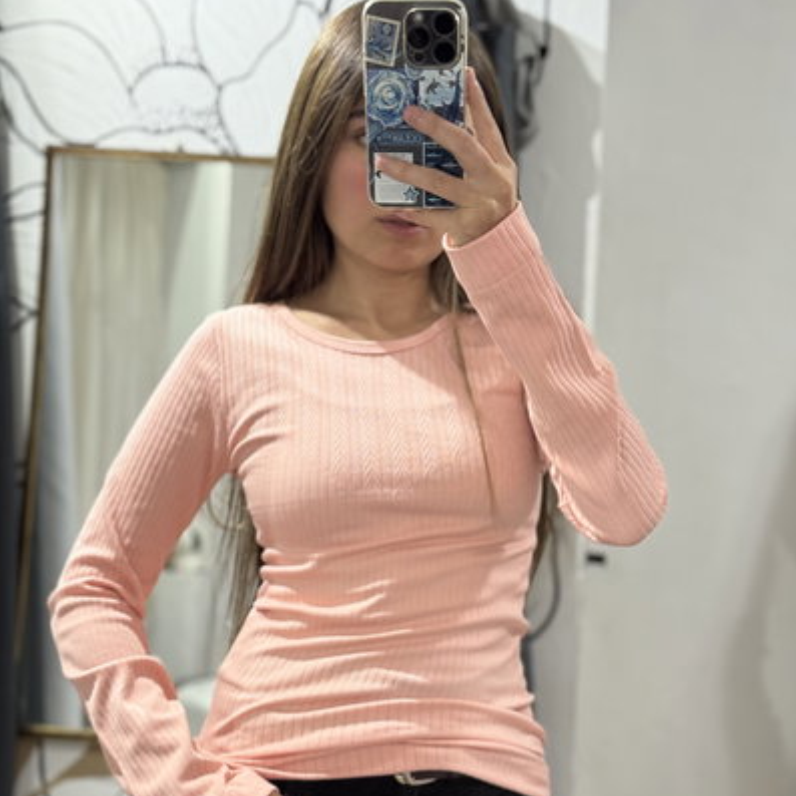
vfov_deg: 30.0
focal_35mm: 57
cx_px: 399
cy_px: 446
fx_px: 1483
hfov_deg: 30.0
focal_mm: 6.76
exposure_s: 1/33
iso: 250
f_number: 1.78
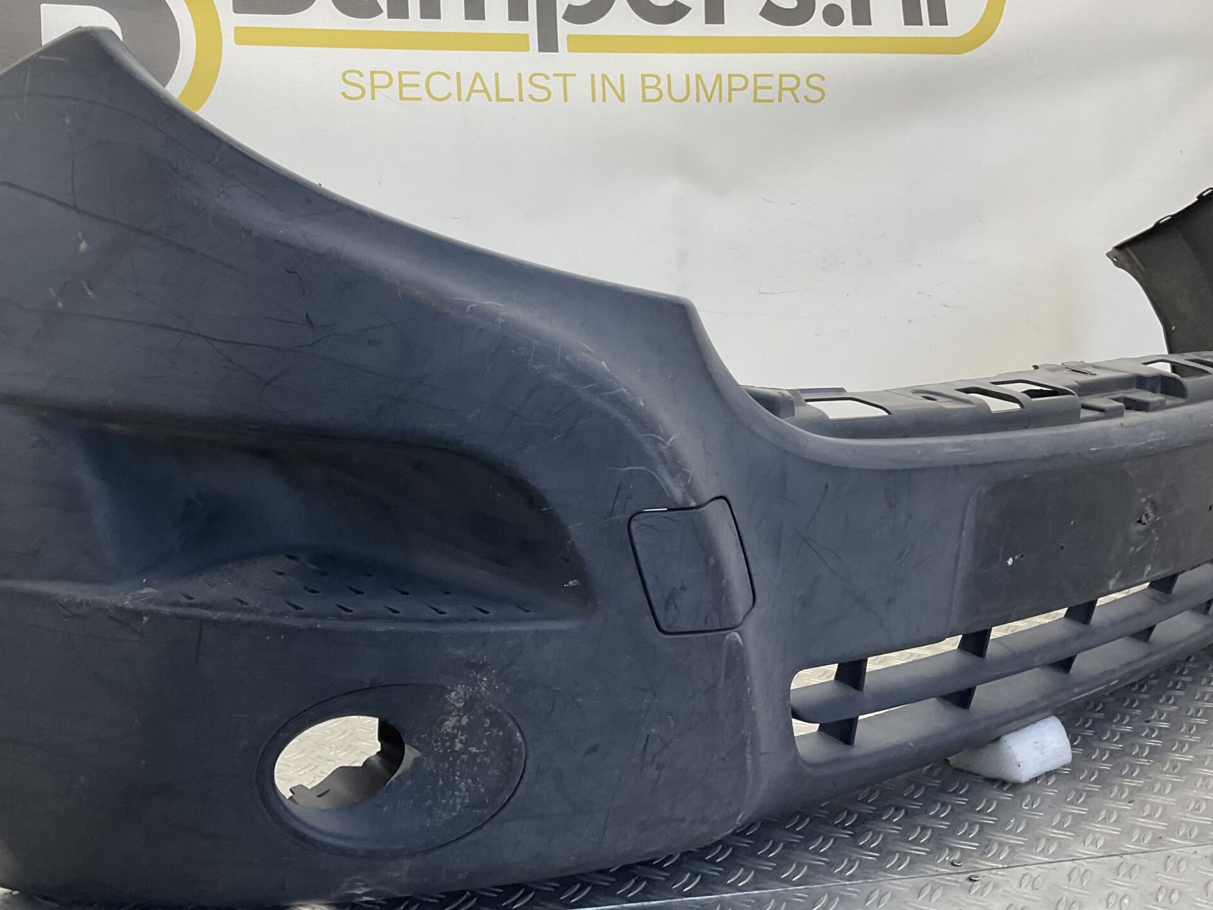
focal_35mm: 39
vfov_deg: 36.8
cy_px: 445
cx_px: 466
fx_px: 1367
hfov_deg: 47.5
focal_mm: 3
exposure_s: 1/120
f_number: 1.8
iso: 32
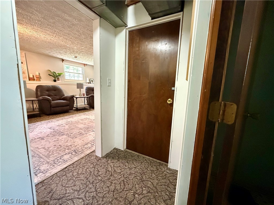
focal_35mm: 14
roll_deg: -1.9
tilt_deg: -7.3
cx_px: 137
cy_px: 102
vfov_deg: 85.7
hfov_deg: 102.1
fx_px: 111
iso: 1000
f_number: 2.2
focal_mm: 2.22
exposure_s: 1/60
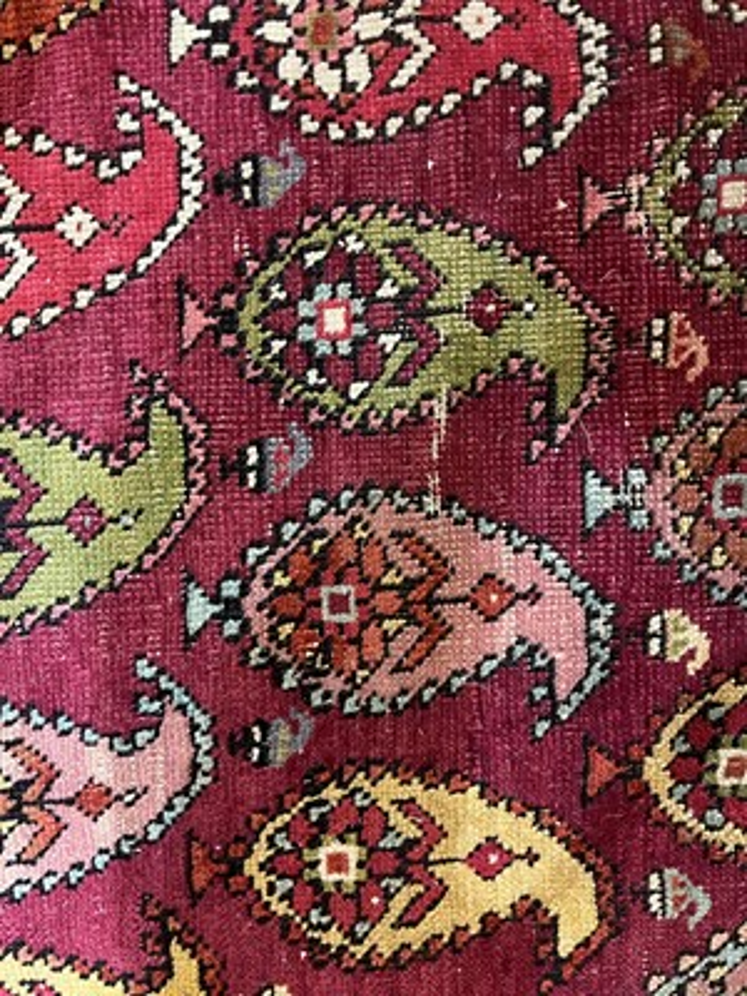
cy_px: 498
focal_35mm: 26
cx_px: 374
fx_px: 748
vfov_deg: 67.3
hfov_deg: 53.1
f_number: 1.6
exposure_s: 1/33
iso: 500
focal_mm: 5.1
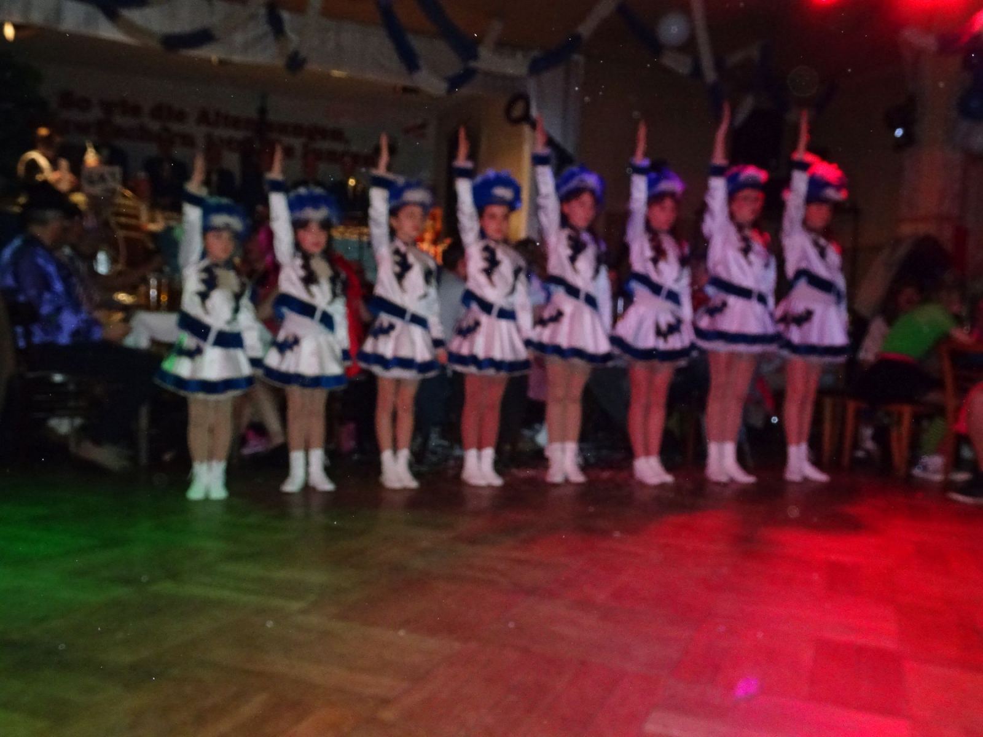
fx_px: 909
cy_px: 368
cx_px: 492
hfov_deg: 56.8
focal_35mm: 32
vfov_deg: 44.2
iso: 800
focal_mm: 5.43
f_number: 4
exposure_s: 1/200
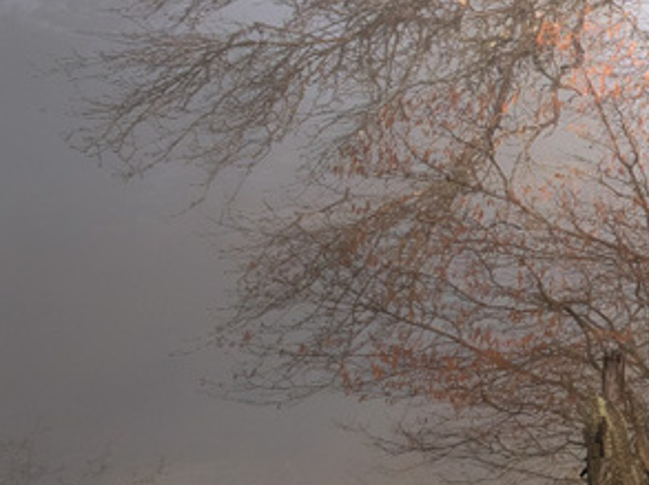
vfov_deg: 20.3
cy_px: 51
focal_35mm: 71
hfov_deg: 11.0
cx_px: 1985
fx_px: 1330
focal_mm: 8
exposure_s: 1/420
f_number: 11
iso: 500
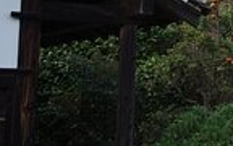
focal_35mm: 166
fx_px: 1054
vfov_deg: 7.7
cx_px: 377
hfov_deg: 11.9
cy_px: -77
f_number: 3.5
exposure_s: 1/200
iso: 100
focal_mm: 31
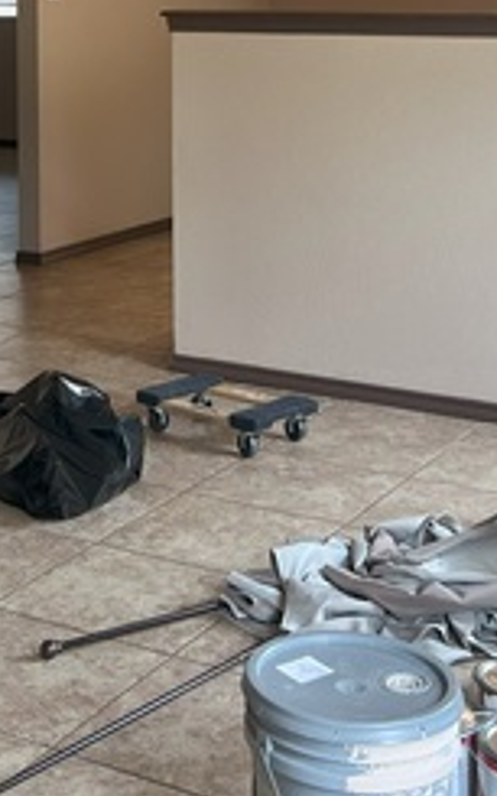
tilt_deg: -3.4
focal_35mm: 72
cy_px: 58
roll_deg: +1.1
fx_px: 1561
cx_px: 16
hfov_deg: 17.7
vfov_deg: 27.4
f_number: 1.5
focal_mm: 5.7
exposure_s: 1/120
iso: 100
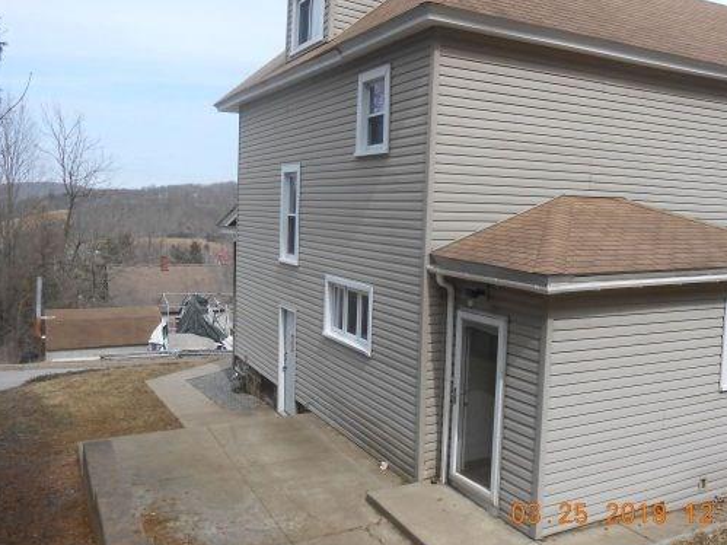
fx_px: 630
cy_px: 267
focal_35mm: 30
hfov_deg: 59.9
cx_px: 390
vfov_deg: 46.8
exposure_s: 1/640
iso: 80
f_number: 3.5
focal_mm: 4.6
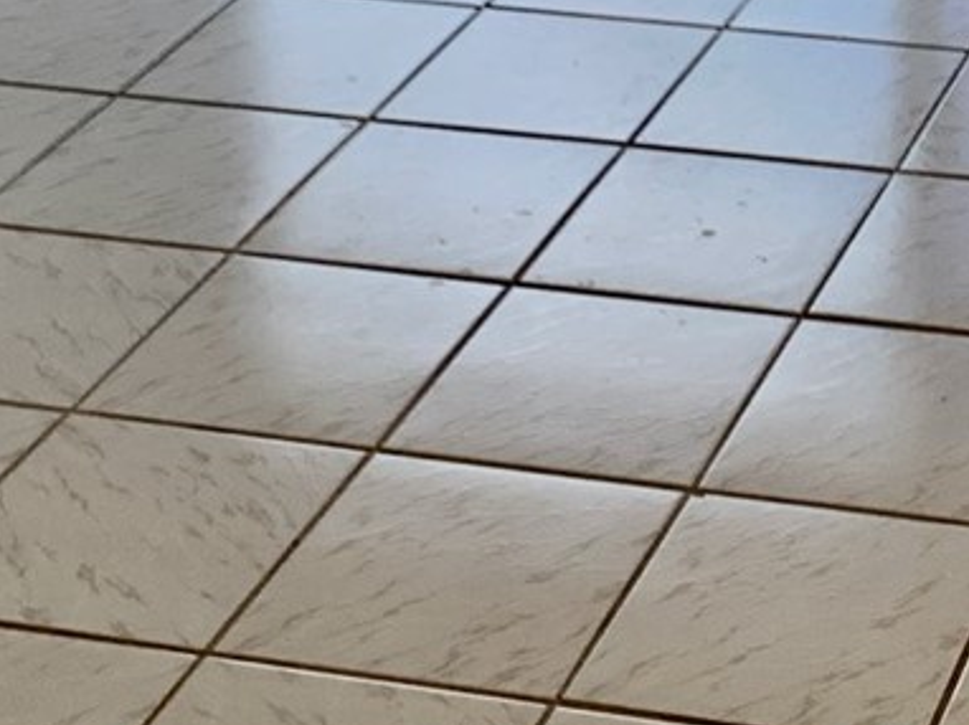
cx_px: 1256
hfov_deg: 17.0
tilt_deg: -14.1
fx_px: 3049
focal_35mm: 109
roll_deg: +0.4
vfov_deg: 12.5
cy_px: -555
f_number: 1.8
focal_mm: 4.25
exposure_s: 1/120
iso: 25
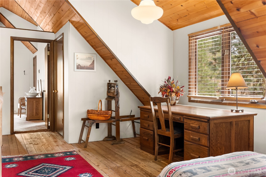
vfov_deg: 41.2
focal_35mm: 32
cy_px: 88
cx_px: 133
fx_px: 237
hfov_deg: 58.7
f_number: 2.8
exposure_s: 1/15
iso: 400
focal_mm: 32
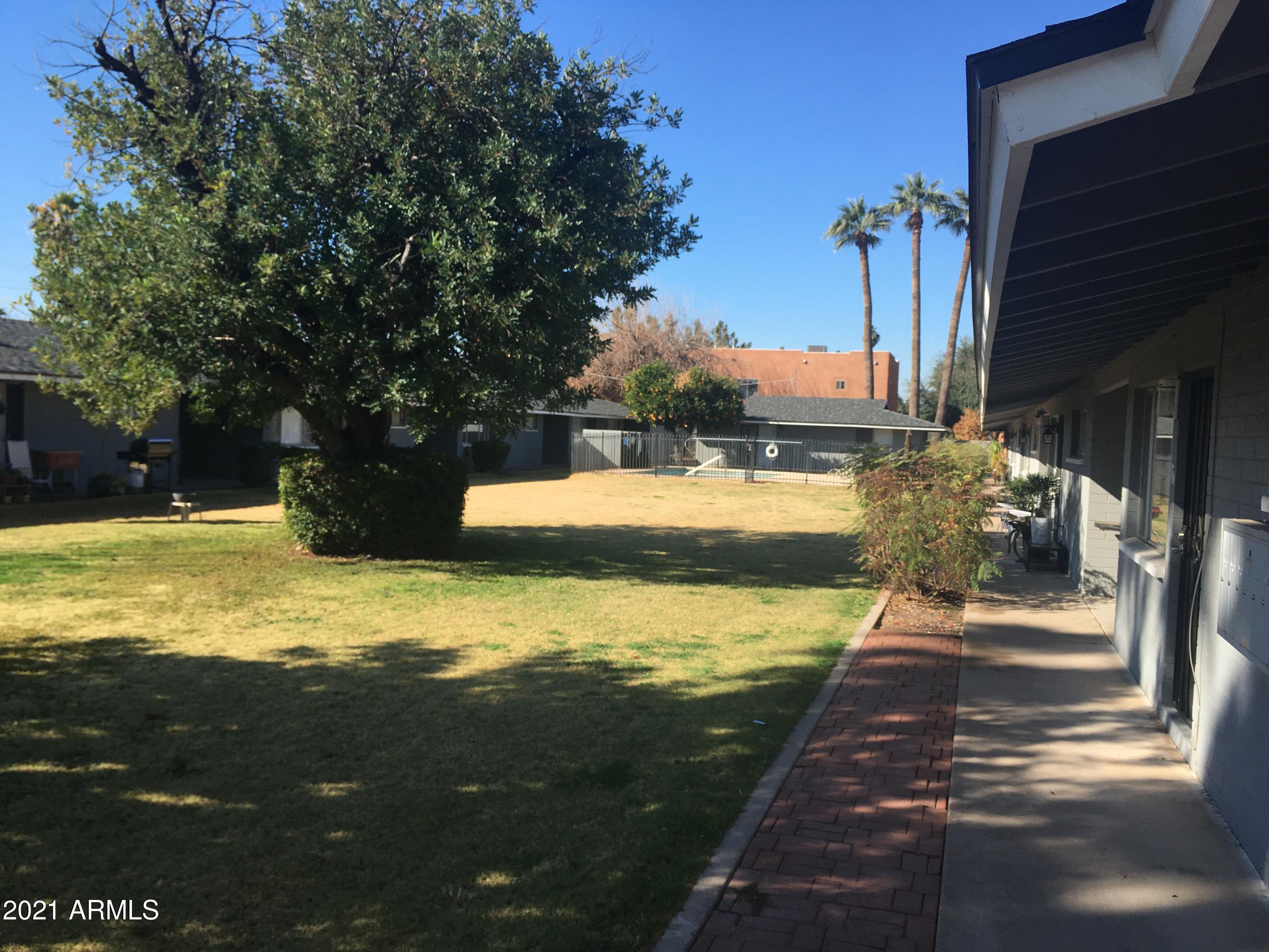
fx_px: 1063
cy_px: 476
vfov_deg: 48.2
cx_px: 634
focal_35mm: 29
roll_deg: -2.4
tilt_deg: -4.3
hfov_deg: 61.7
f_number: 2.2
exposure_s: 1/1040
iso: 25
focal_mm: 4.15
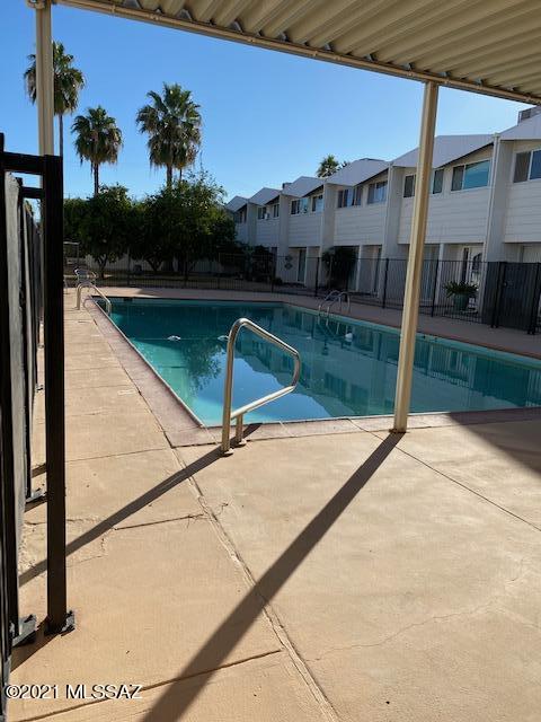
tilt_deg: -9.5
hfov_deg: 53.1
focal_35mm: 26
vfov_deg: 67.3
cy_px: 361
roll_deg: -2.6
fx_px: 542
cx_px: 270
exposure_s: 1/3040
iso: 32
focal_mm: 4.25
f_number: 1.8
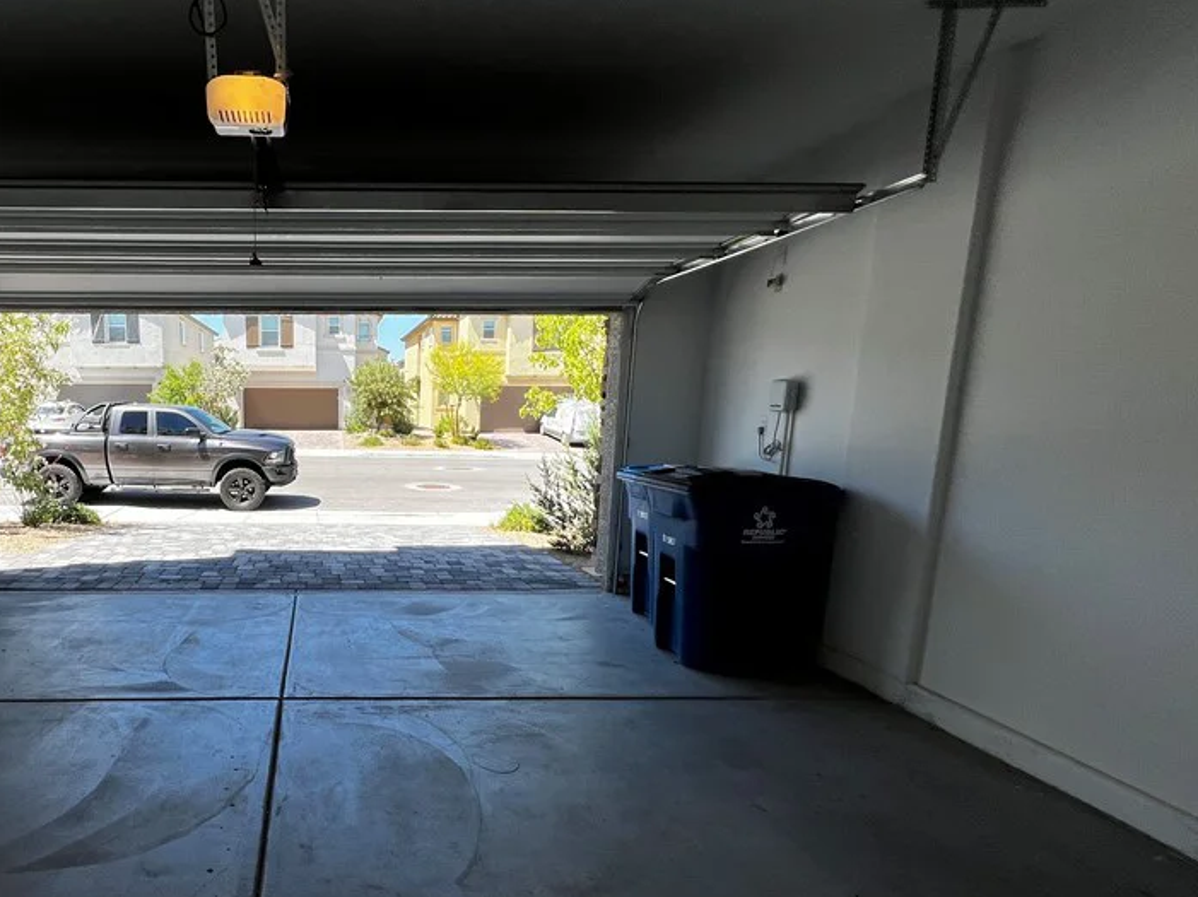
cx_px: 344
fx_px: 657
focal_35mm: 19
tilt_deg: -9.7
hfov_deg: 80.0
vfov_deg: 68.1
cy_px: 526
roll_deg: -0.3
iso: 32
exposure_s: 1/717
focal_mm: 1.57
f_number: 1.8
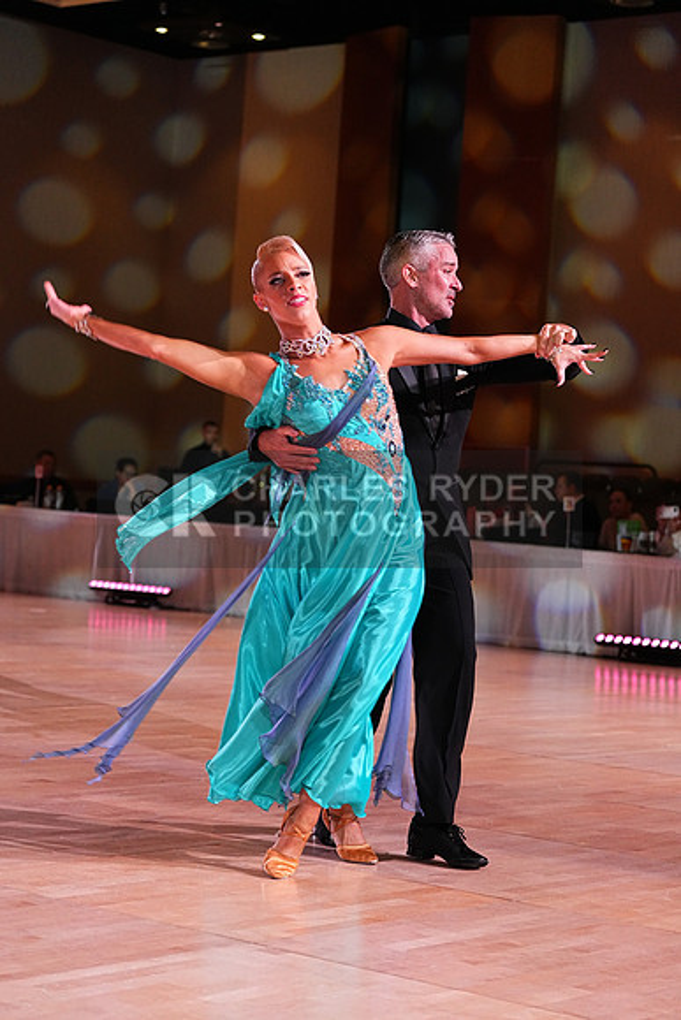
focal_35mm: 77
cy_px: 510
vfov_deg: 26.3
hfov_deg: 17.7
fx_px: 2183
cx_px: 340
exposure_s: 1/250
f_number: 4
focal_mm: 77
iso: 3200
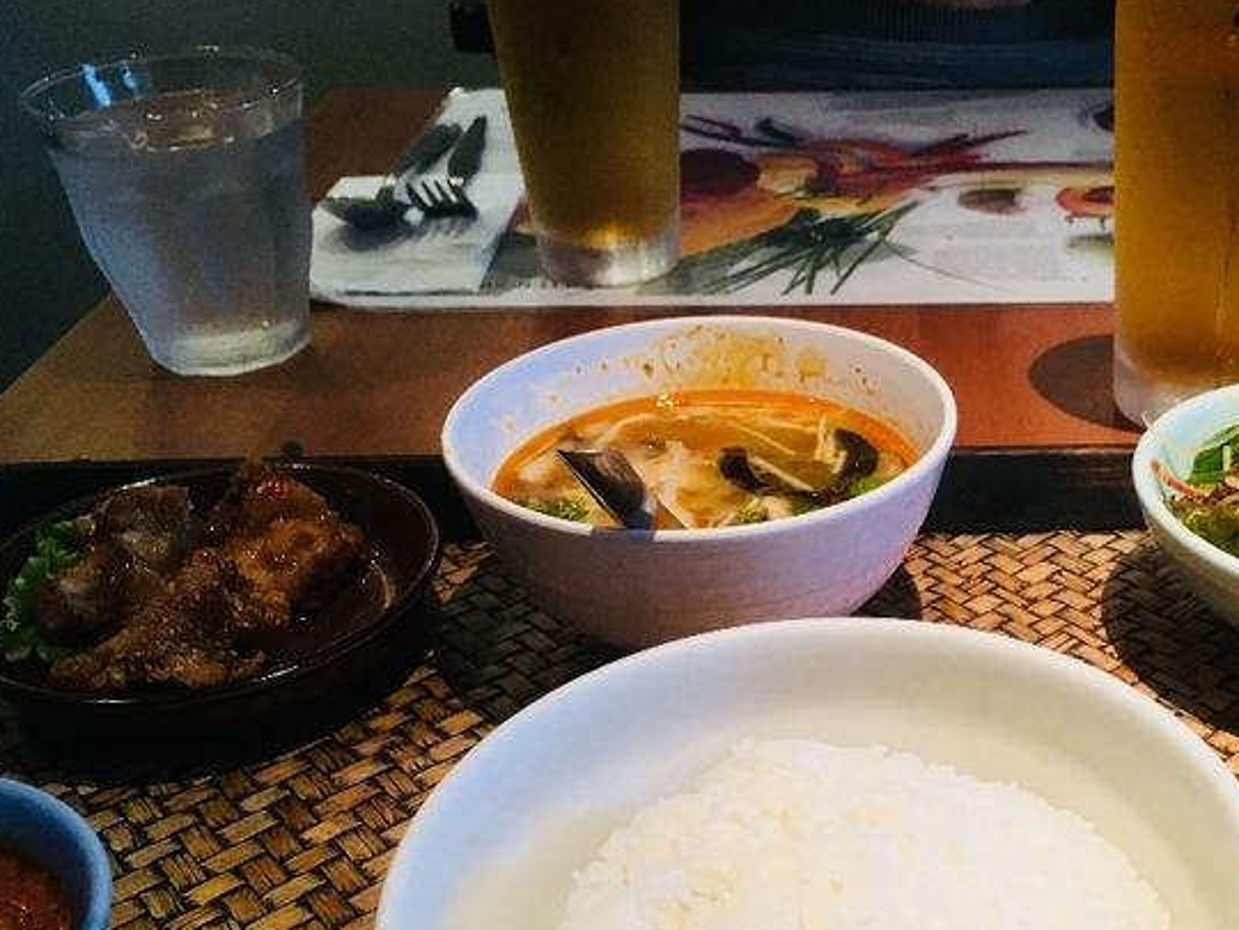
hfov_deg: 43.0
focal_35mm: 43
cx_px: 865
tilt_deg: -35.7
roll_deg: +1.1
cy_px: 677
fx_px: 1539
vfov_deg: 33.1
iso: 80
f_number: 2.2
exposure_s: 1/30
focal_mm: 4.15
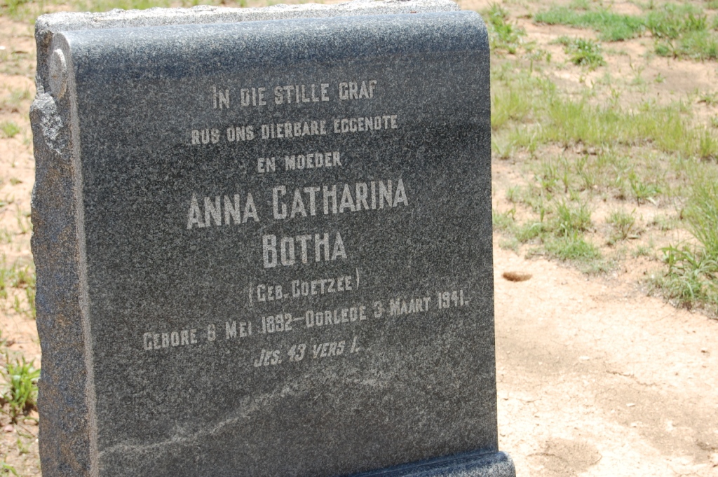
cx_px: 359
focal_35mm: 82
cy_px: 238
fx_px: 1644
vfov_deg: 16.5
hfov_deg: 24.6
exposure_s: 1/250
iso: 200
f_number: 8
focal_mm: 55
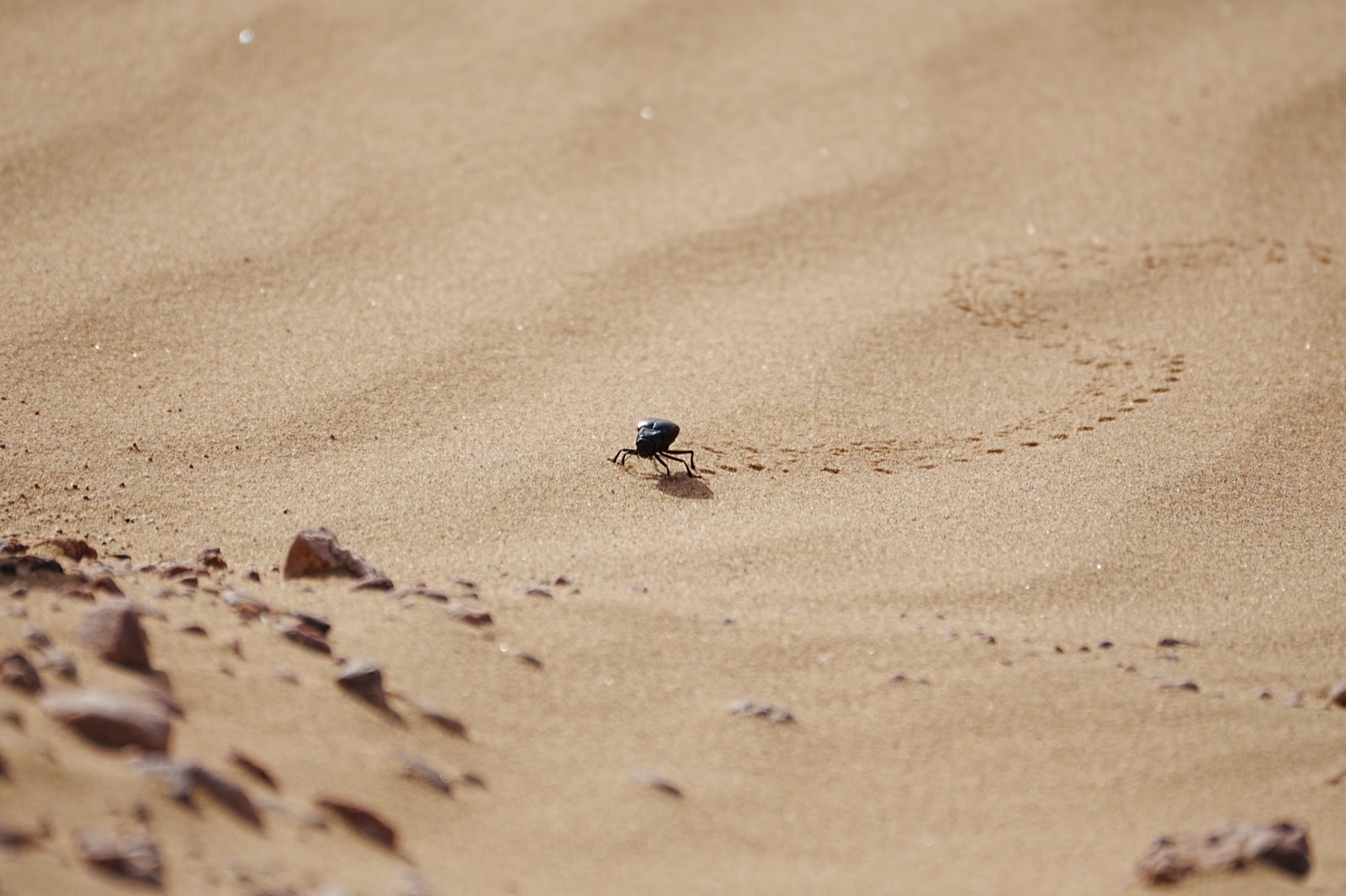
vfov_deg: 3.1
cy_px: 448
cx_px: 673
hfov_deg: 4.6
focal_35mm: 450
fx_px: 16820
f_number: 6.3
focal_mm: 300
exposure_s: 1/1600
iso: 320
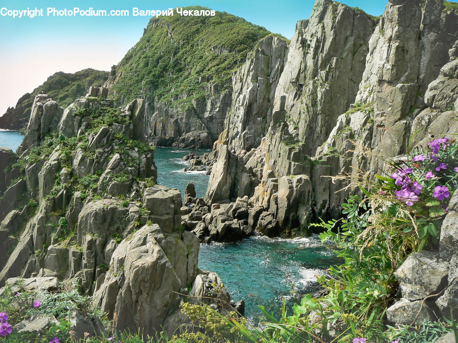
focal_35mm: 36
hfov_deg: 51.4
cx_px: 229
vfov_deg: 39.7
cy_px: 172
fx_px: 476
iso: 80
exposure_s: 1/160
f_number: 8
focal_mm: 6
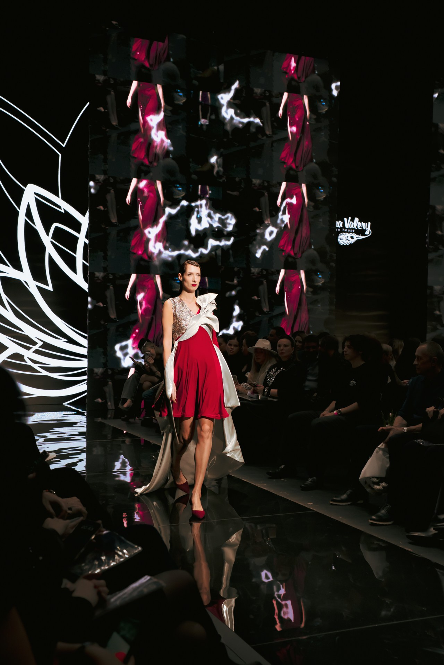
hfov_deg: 31.2
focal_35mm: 43
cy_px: 332
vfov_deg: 45.4
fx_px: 795
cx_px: 222
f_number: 5
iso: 2000
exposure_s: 1/125
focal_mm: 43
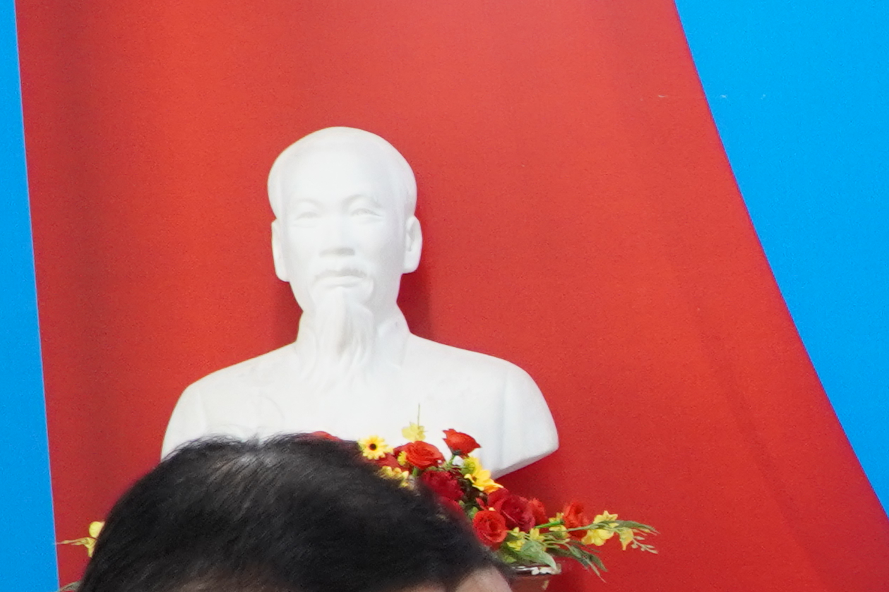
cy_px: 476
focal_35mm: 143
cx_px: 1672
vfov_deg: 9.6
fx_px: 3531
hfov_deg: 12.8
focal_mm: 20
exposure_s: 1/60
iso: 800
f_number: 4
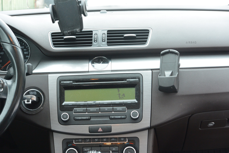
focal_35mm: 81
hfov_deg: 25.1
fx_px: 515
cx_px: 114
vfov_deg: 16.9
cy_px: 76
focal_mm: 30
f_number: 5
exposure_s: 1/6
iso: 160
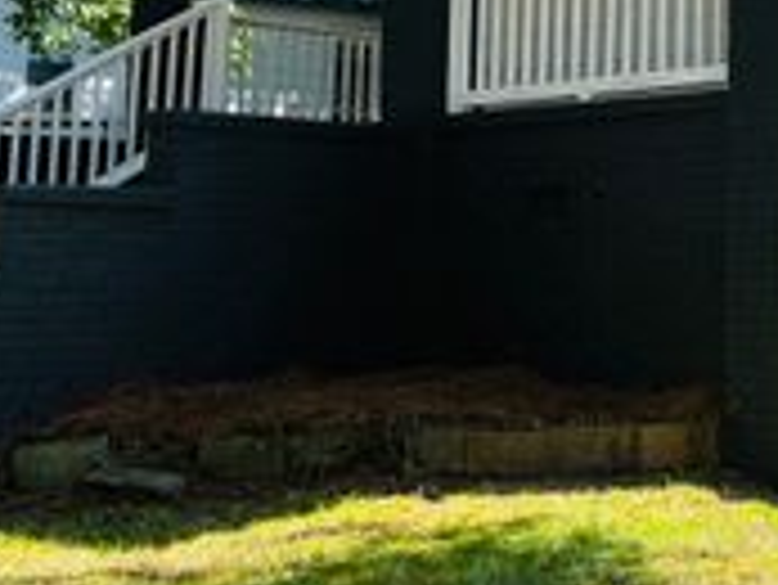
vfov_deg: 19.2
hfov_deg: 24.6
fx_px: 1687
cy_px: 34
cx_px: 800
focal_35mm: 75
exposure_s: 1/1046
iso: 50
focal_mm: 5.1
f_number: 1.6
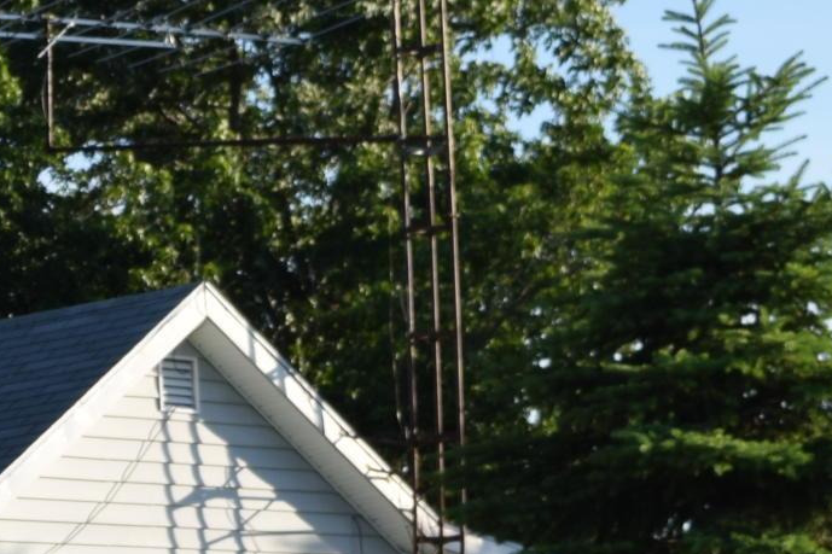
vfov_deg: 6.2
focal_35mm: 222
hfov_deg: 8.9
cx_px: -670
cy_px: 589
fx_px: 5129
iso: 100
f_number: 7.1
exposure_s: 1/200
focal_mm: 34
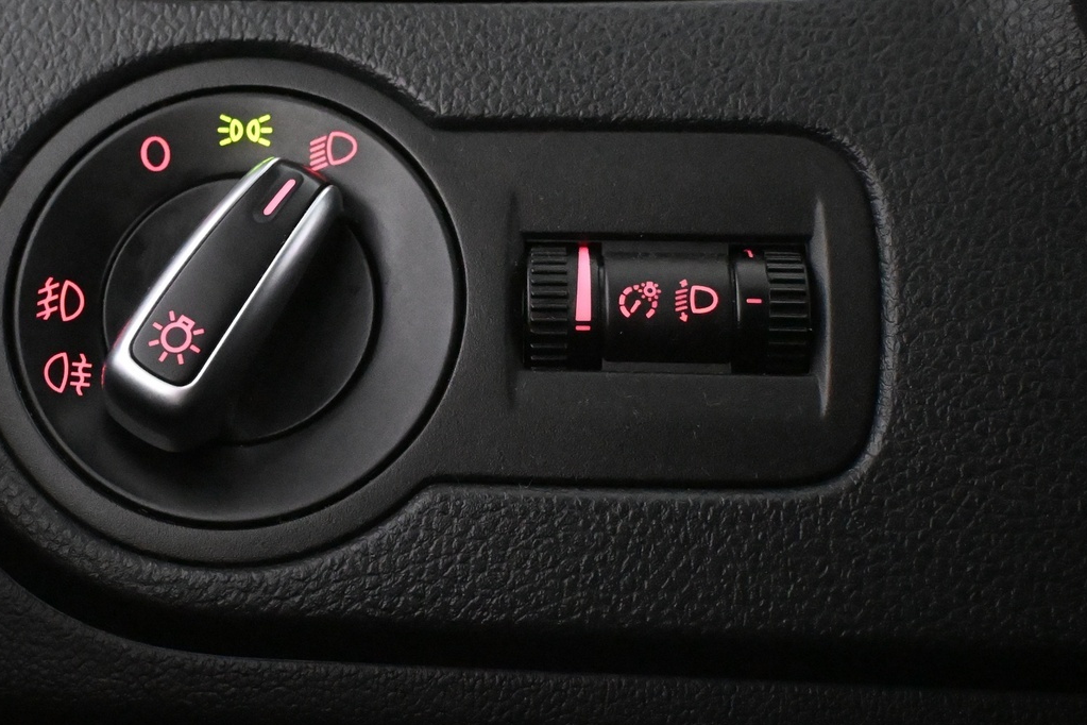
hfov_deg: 34.8
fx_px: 1721
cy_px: 284
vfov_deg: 23.7
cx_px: 389
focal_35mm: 57
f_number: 4.2
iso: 12800
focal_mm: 24
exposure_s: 1/100
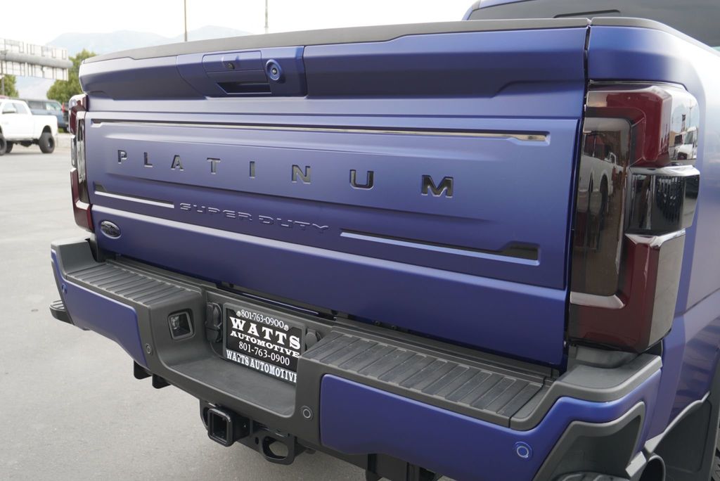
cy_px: 240
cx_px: 360
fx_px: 630
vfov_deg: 41.8
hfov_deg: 59.5
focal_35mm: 32
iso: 125
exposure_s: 1/60
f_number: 4
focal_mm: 21
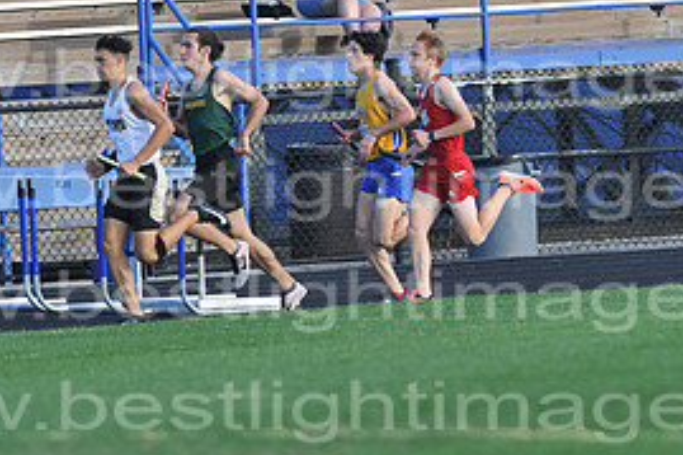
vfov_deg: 2.1
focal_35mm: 647
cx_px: 388
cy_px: 135
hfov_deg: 3.2
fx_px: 12267
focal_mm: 300
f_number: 4.5
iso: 800
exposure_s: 1/1600
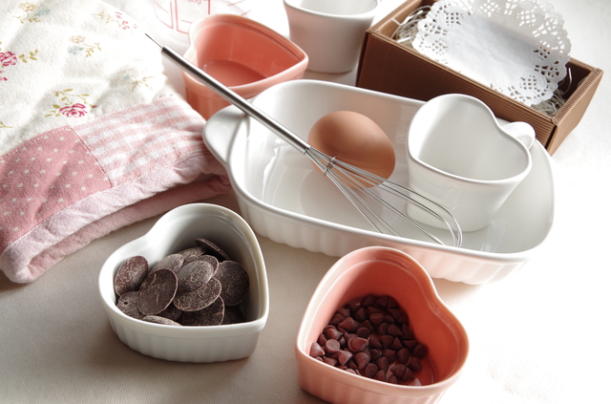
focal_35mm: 46
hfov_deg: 42.8
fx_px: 779
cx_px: 306
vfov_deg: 29.1
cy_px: 202
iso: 200
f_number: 5.6
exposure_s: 1/80
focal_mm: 31
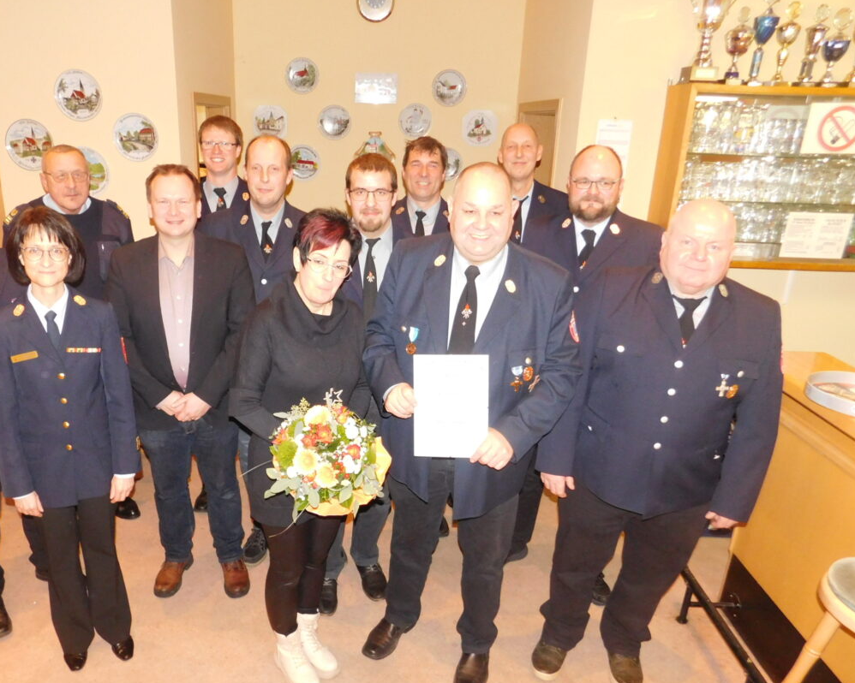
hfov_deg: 63.7
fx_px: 683
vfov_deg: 53.1
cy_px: 374
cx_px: 356
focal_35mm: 27
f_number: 3
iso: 400
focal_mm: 4
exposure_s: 1/30
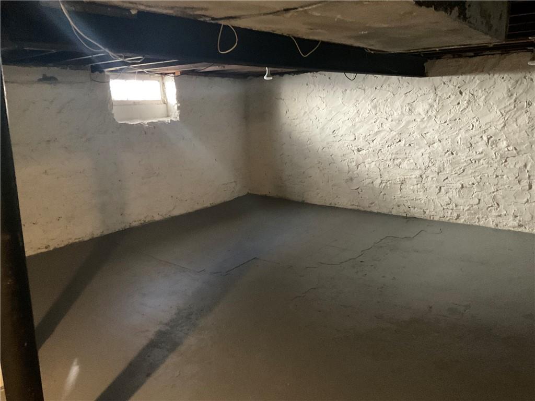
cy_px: 200
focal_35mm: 29
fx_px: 448
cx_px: 268
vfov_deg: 48.2
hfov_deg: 61.7
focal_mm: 3
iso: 500
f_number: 1.8
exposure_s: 1/30
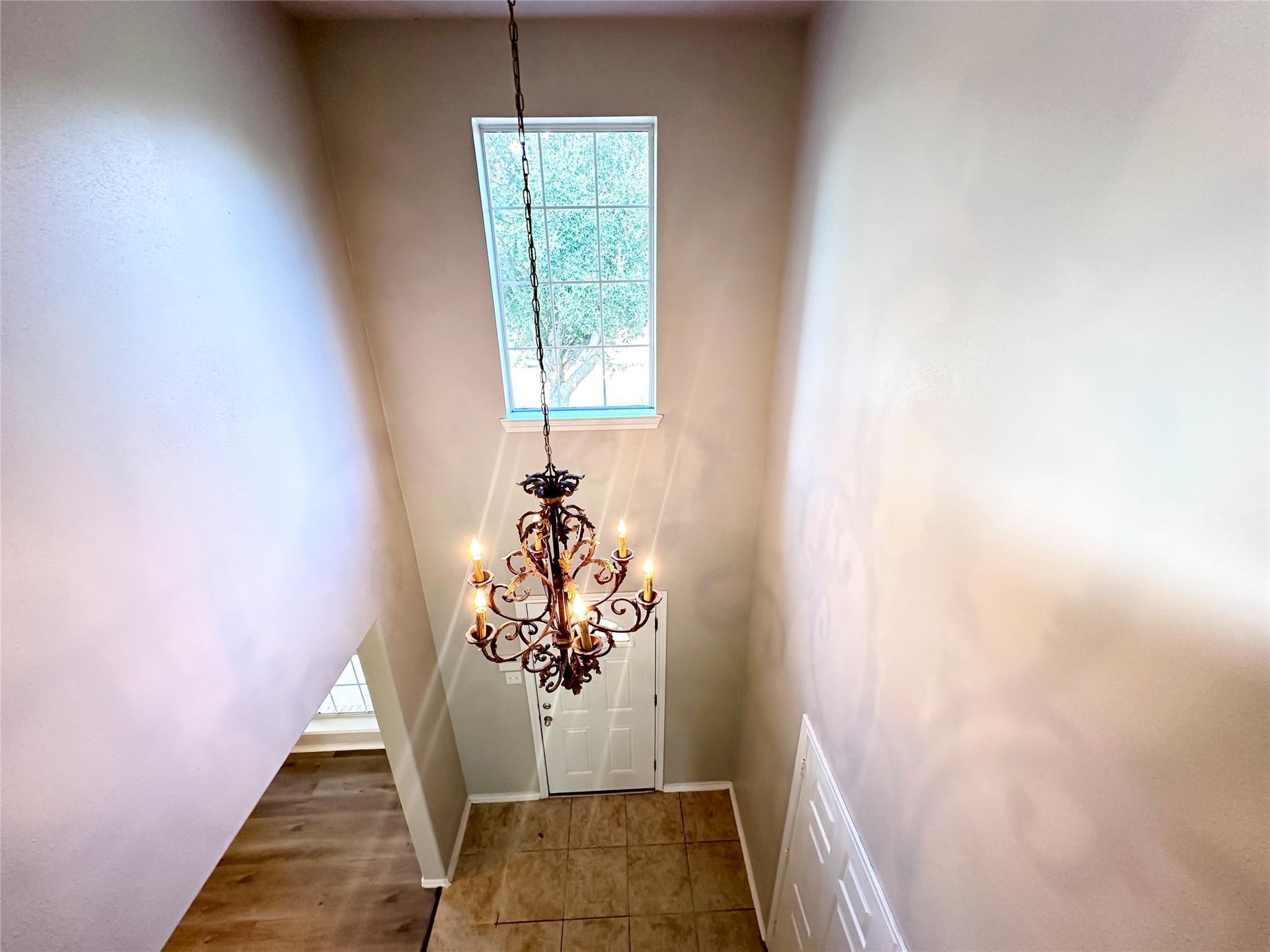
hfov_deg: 102.1
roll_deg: +0.2
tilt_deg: -23.4
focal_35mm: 14
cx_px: 635
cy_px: 476
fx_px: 514
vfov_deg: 85.7
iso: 200
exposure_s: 1/60
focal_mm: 2.22
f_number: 2.2
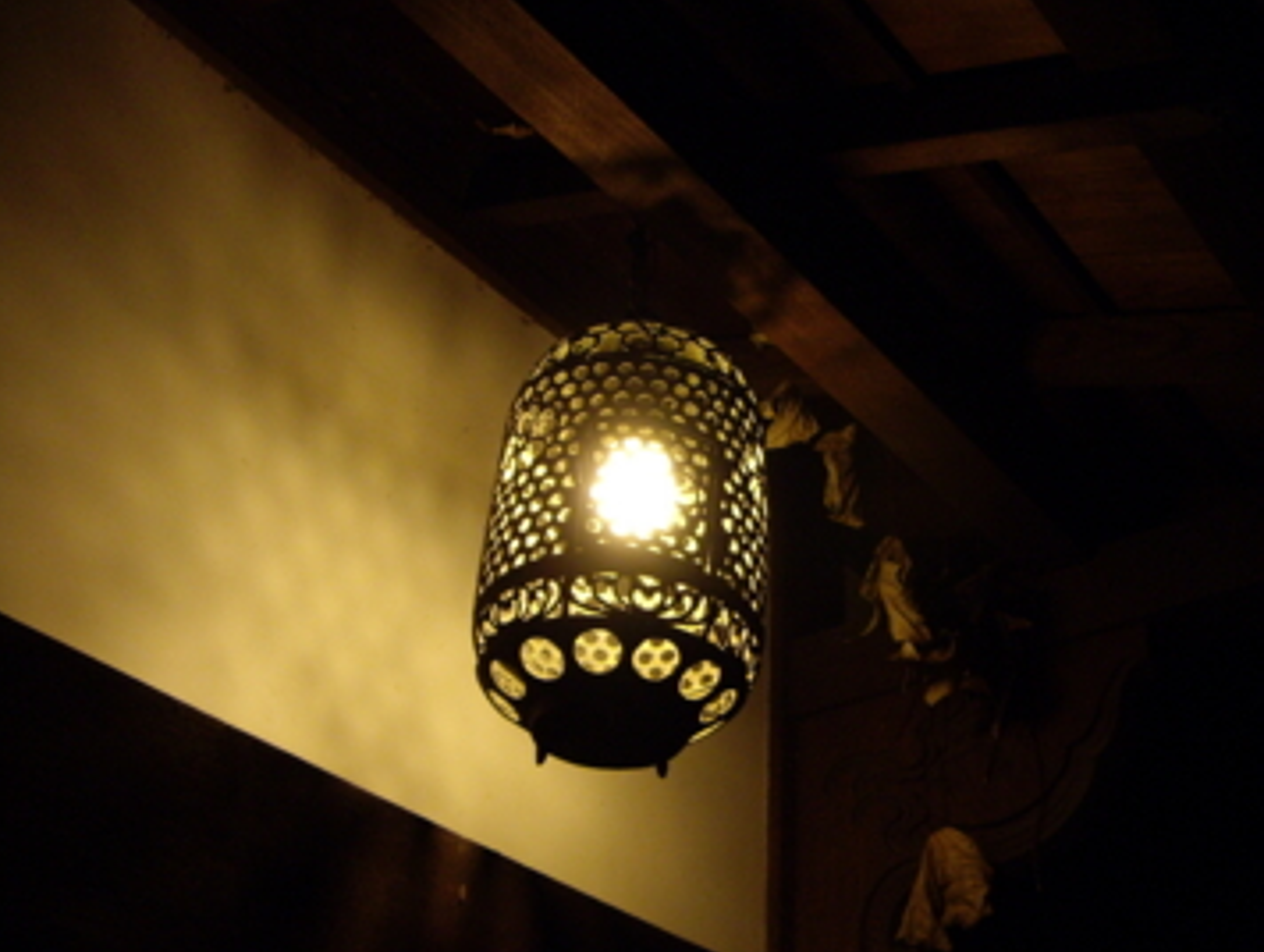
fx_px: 1755
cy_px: 504
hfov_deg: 39.4
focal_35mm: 48
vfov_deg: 30.3
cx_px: 785
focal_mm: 6.2
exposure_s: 1/15
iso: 200
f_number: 2.7
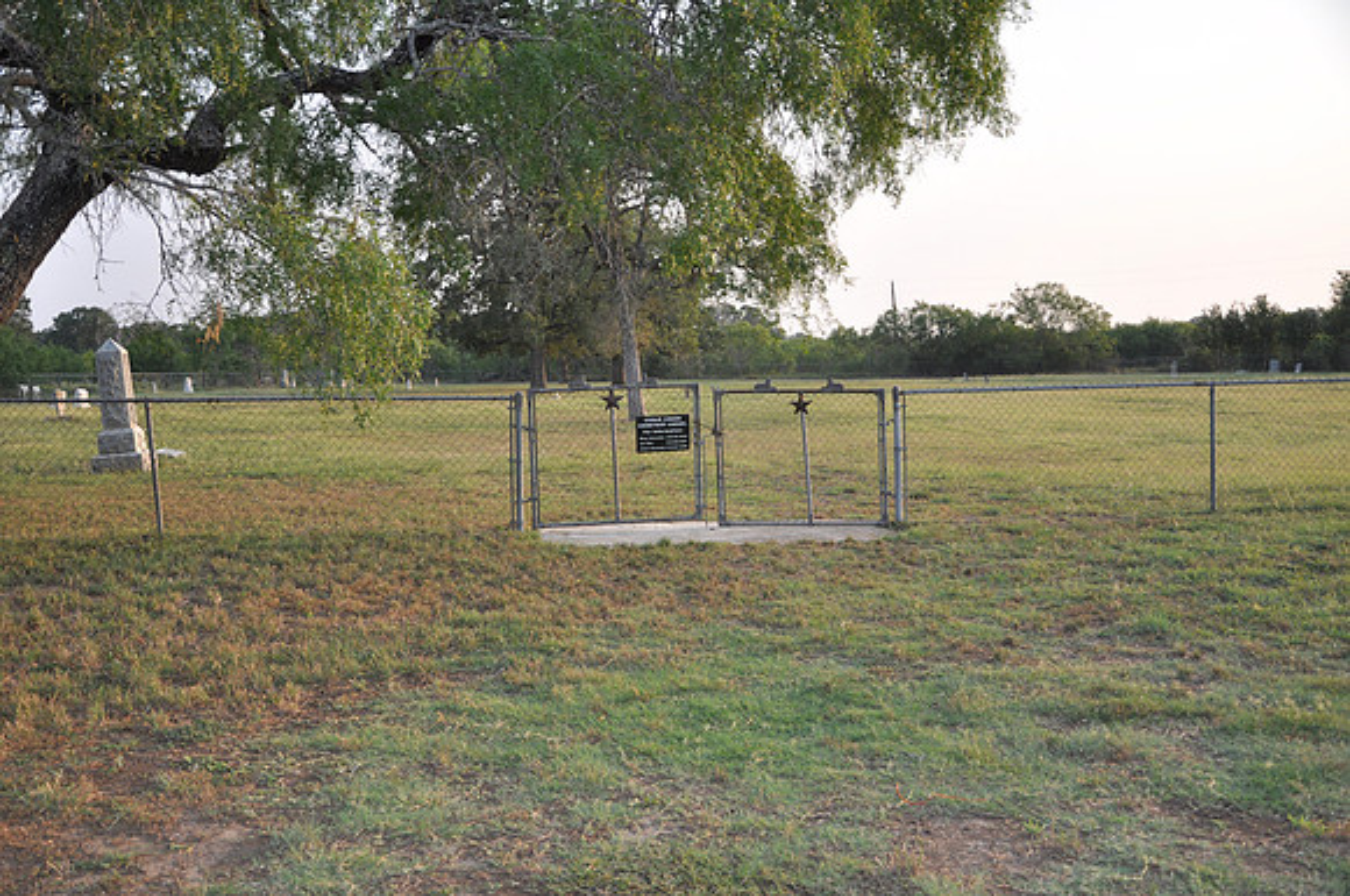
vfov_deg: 36.8
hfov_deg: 53.2
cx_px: 675
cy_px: 448
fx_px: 1348
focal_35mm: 36
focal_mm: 24
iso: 200
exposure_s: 1/200
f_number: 4.5
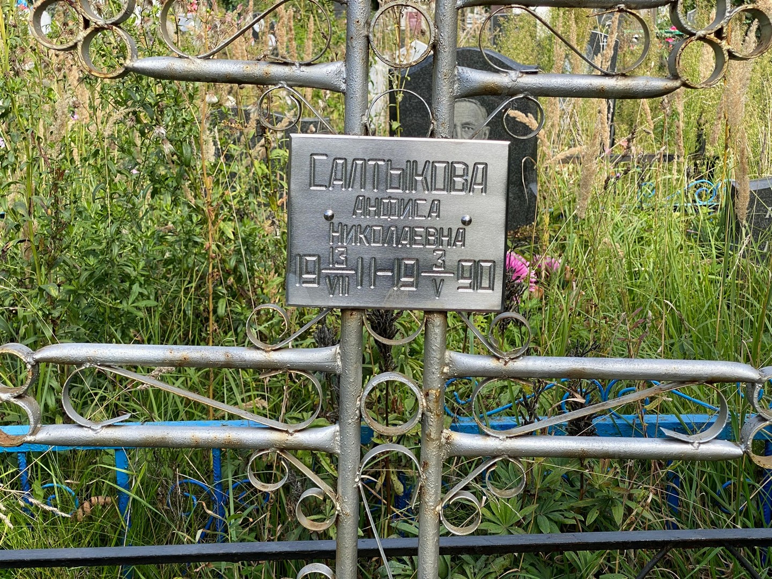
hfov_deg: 36.8
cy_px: 290
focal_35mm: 52
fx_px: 1160
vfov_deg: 28.0
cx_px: 386
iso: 20
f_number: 2
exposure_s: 1/510
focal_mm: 6
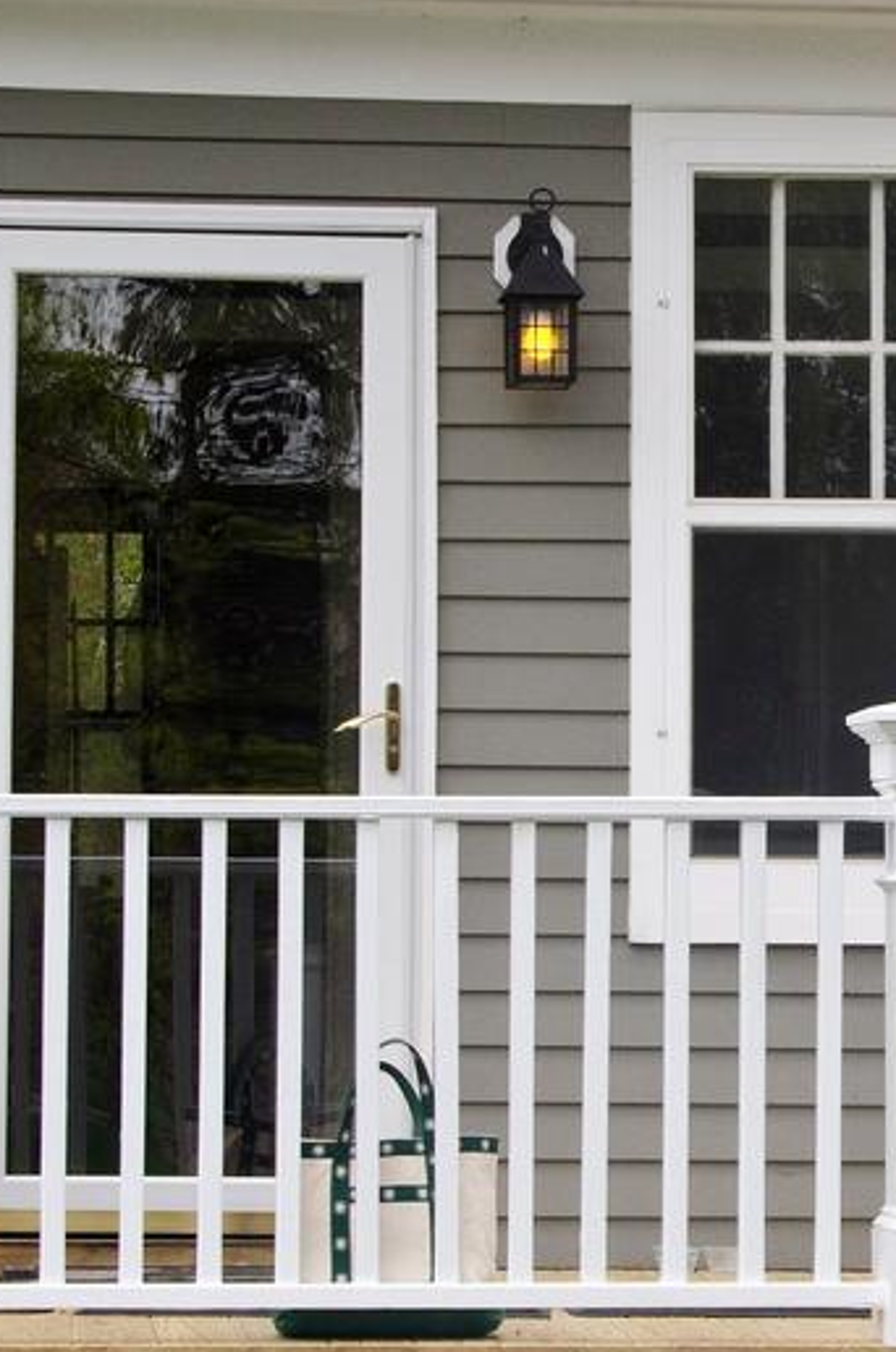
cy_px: 728
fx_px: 5023
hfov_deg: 10.1
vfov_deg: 15.3
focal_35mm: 134
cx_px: 832
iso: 500
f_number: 10
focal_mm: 30
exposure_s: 1/400
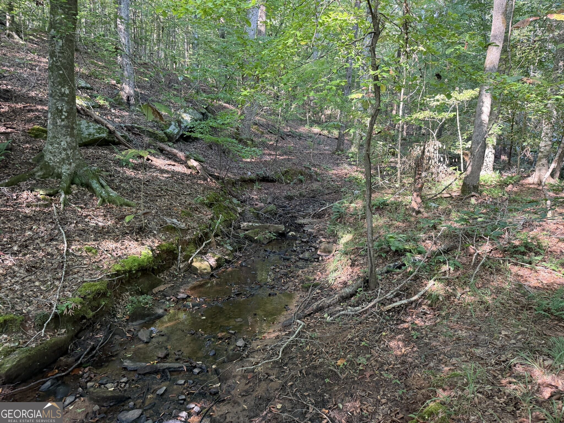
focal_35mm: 24
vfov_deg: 56.8
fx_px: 391
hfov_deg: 71.6
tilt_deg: -10.1
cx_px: 282
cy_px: 212
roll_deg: -1.6
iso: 250
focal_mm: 6.76
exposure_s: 1/60
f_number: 1.78
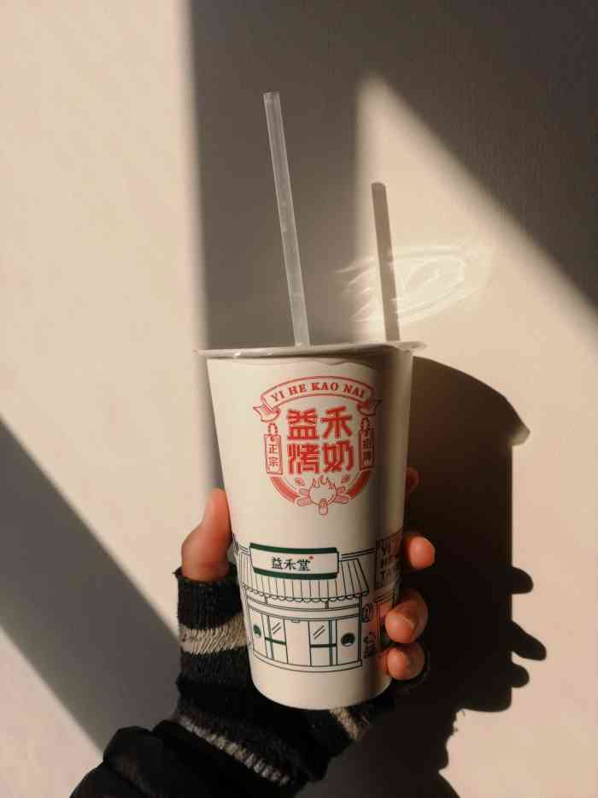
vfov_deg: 65.3
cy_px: 399
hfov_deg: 51.4
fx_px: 622
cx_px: 299
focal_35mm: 27
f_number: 1.8
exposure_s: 1/3333
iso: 50
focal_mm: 3.96
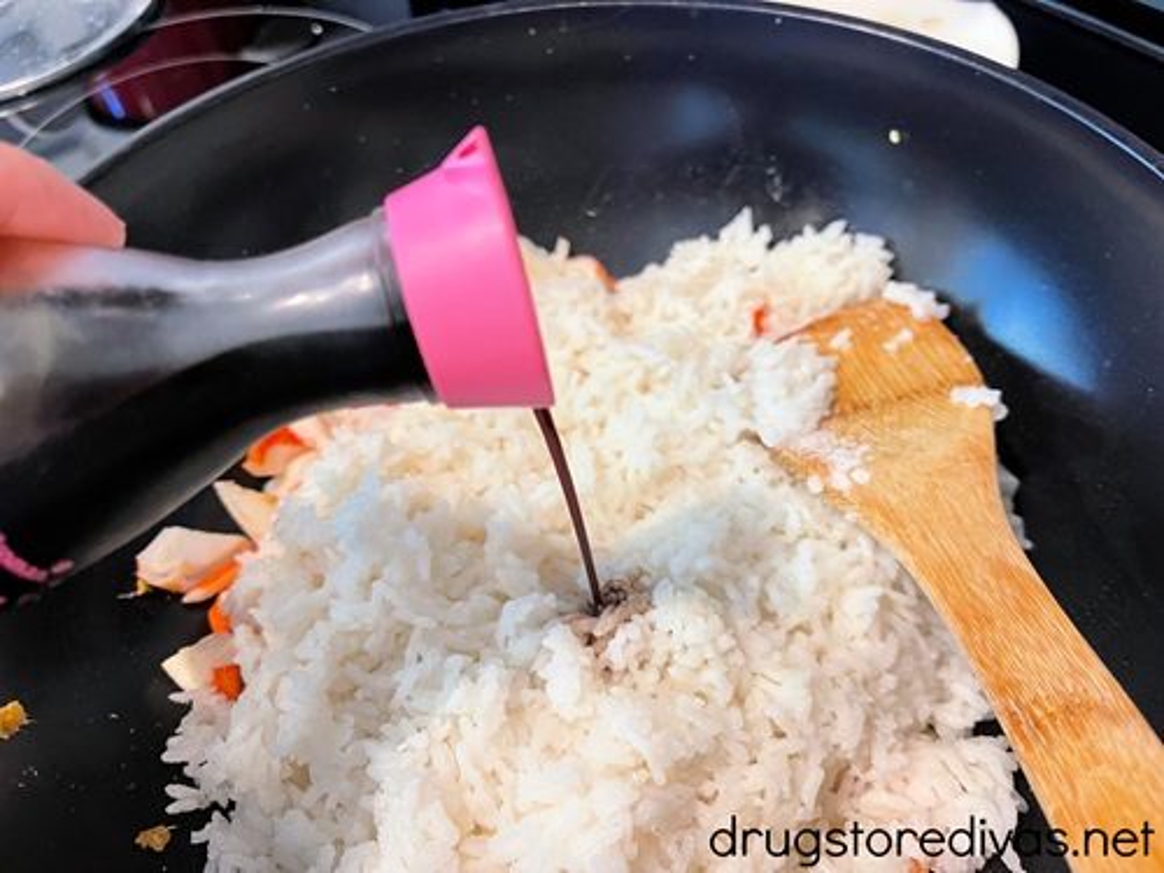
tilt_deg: -52.5
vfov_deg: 54.9
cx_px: 582
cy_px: 436
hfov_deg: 69.4
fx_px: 841
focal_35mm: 25
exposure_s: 1/60
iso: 320
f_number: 1.6
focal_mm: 5.1
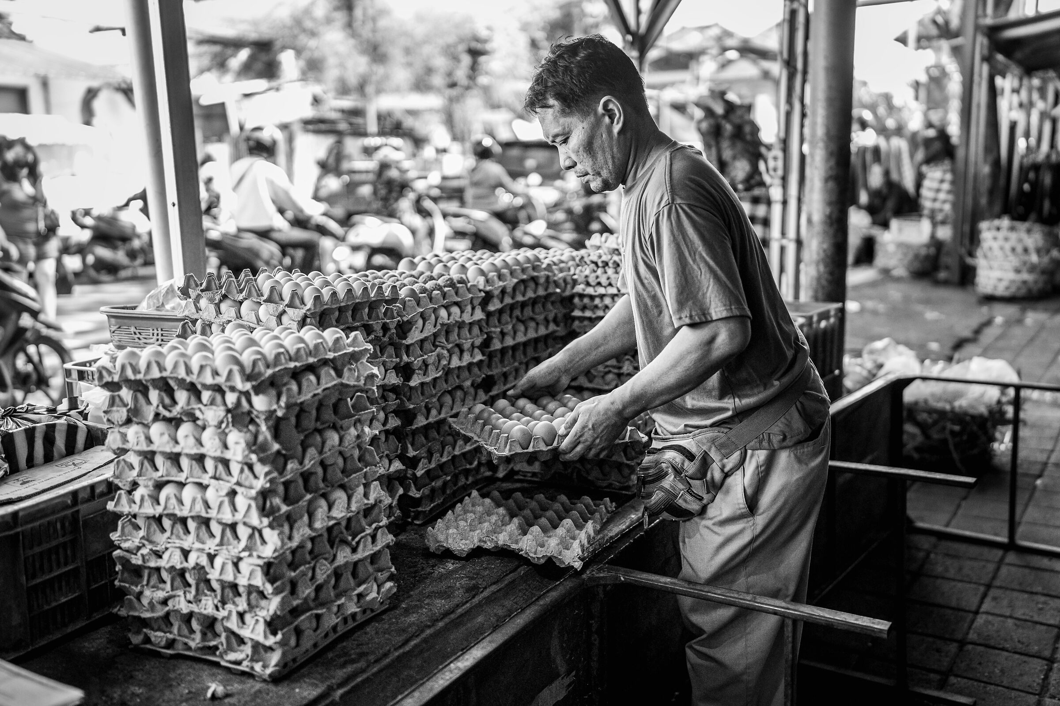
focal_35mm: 35
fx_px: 1030
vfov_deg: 37.9
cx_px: 530
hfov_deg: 54.4
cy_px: 353
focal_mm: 35
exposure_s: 1/2000
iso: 1250
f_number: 1.4
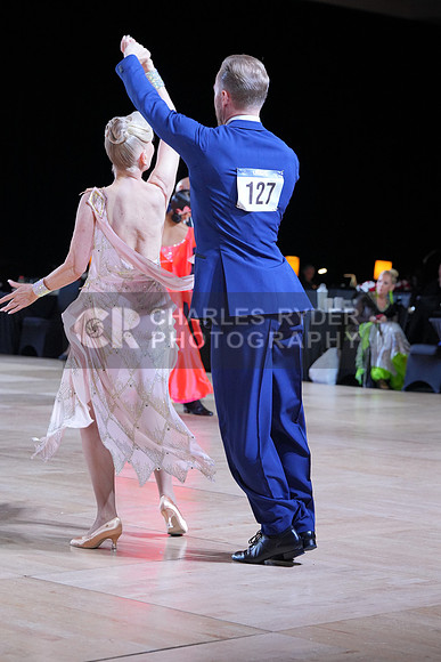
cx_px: 220
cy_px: 331
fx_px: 1781
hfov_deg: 14.1
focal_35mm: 97
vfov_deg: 21.0
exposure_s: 1/400
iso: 2500
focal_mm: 97
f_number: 5.6
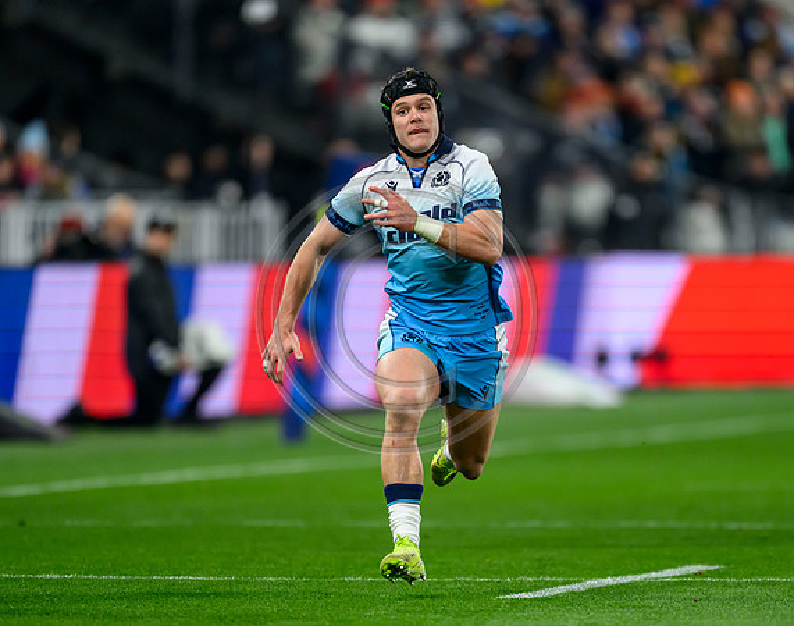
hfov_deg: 2.9
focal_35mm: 679
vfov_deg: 2.3
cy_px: 340
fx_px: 15873
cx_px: 510
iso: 3200
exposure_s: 1/1600
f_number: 4
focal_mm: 560
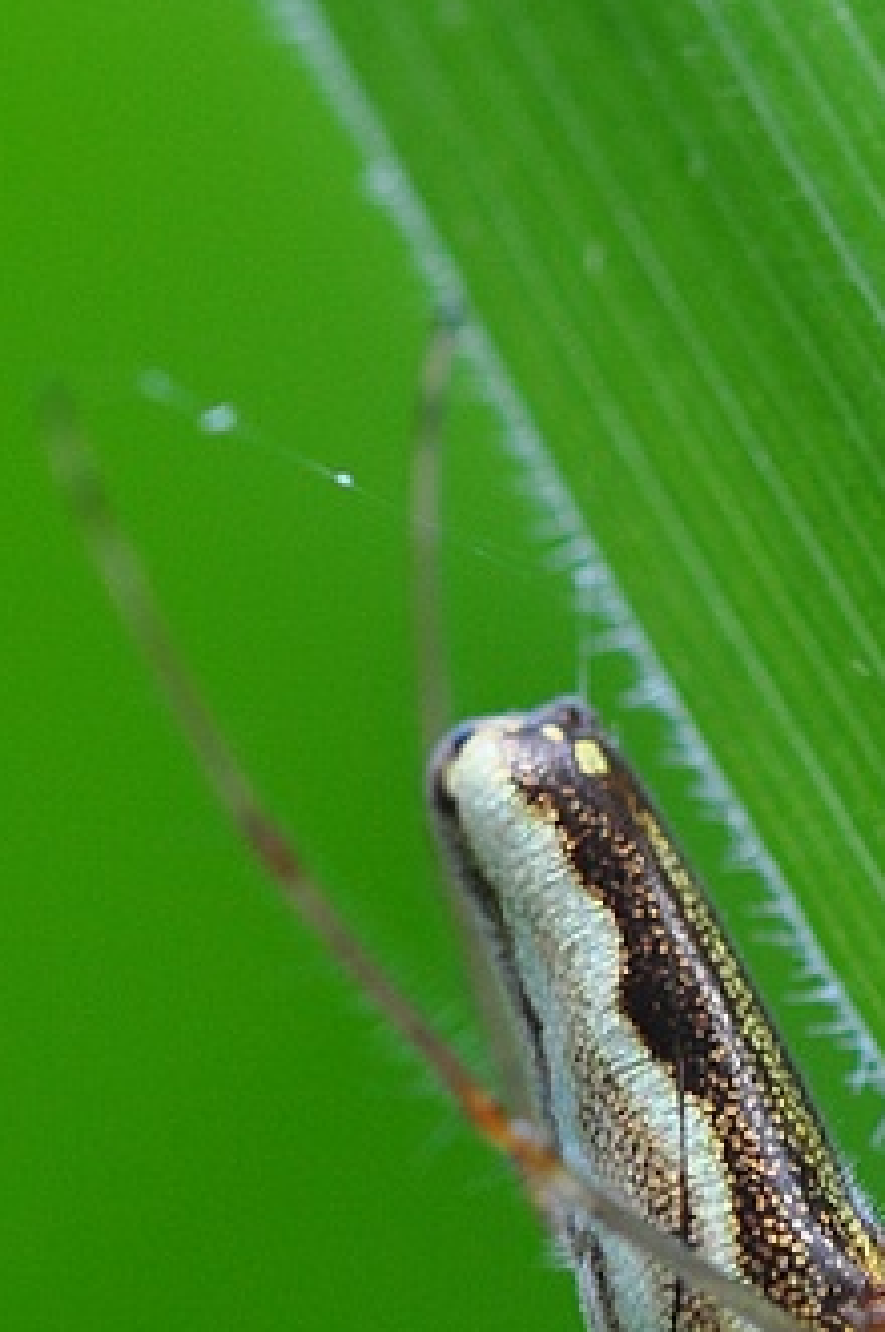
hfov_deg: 2.8
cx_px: 1279
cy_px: 1932
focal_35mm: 488
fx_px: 18015
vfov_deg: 4.2
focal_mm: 105
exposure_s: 1/60
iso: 400
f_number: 6.3
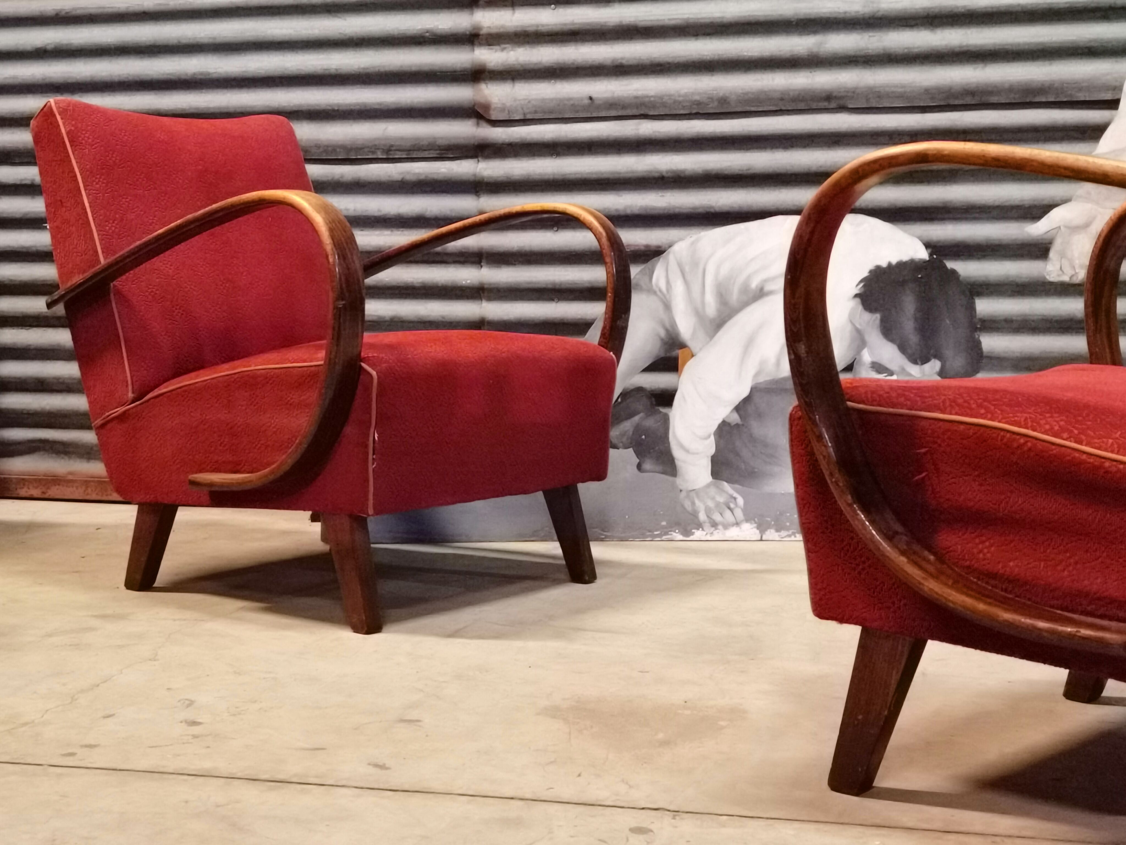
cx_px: 563
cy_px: 422
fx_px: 1626
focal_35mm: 50
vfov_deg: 29.1
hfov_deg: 38.2
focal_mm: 6.71
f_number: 1.9
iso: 1600
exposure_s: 1/20
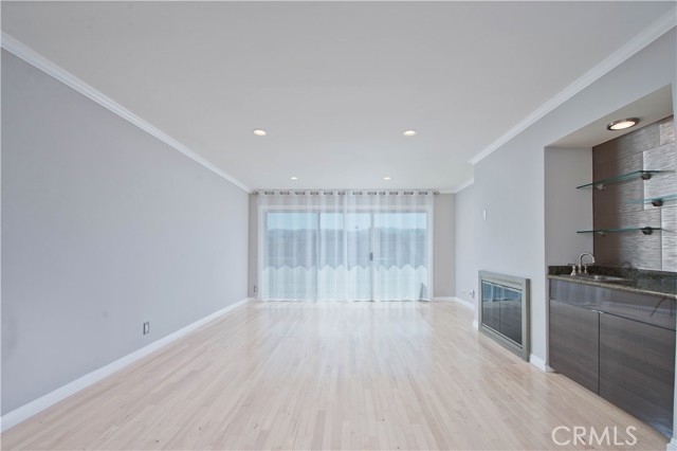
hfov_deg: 100.4
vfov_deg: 77.3
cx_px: 338
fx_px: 282
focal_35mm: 15
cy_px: 226
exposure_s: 1/800
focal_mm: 15
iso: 400
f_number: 7.1
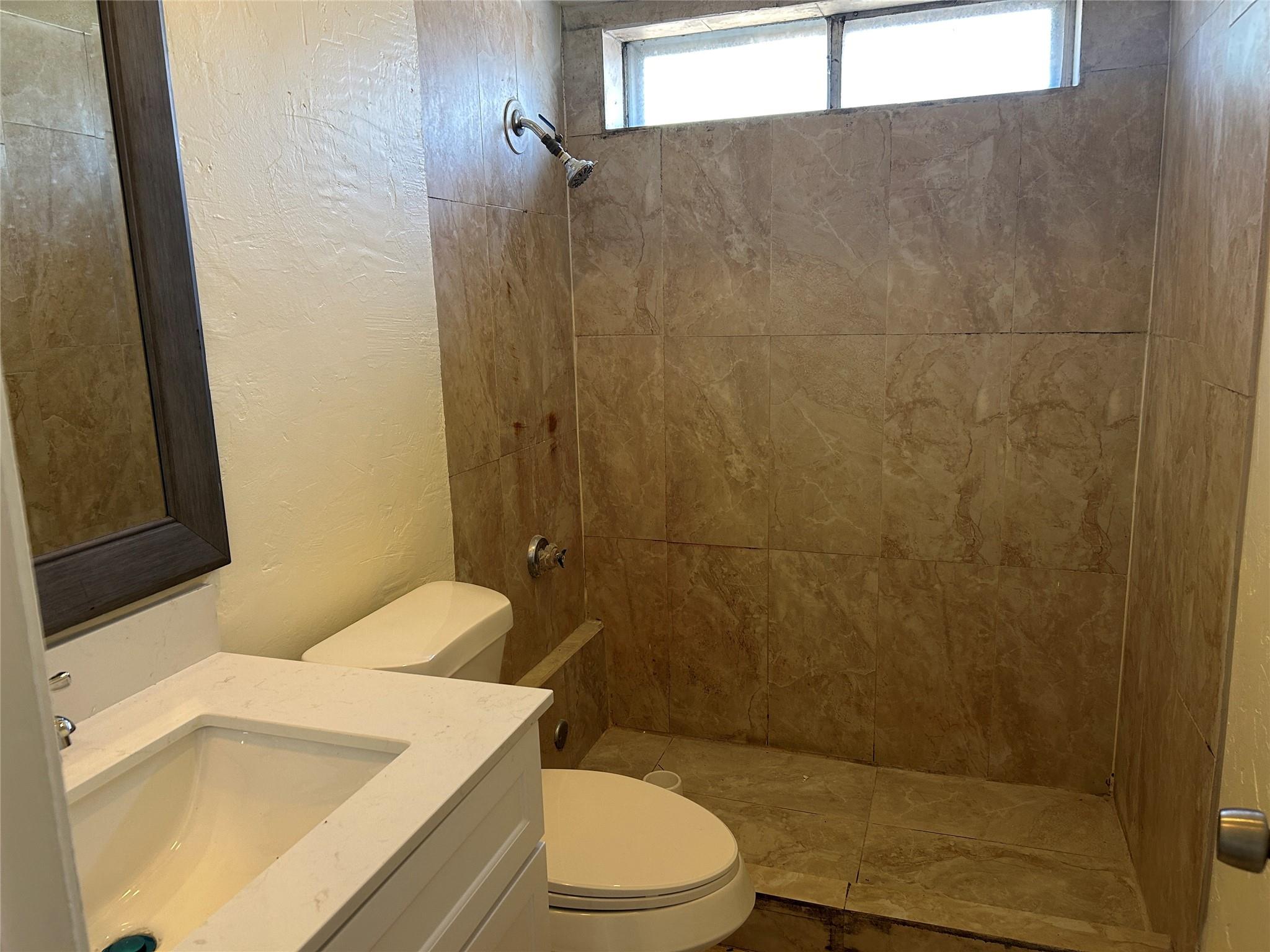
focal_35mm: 26
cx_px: 635
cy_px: 476
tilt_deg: -11.4
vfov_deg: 53.1
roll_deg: +2.0
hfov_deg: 67.3
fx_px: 954
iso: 100
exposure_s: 1/60
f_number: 1.5
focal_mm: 5.7
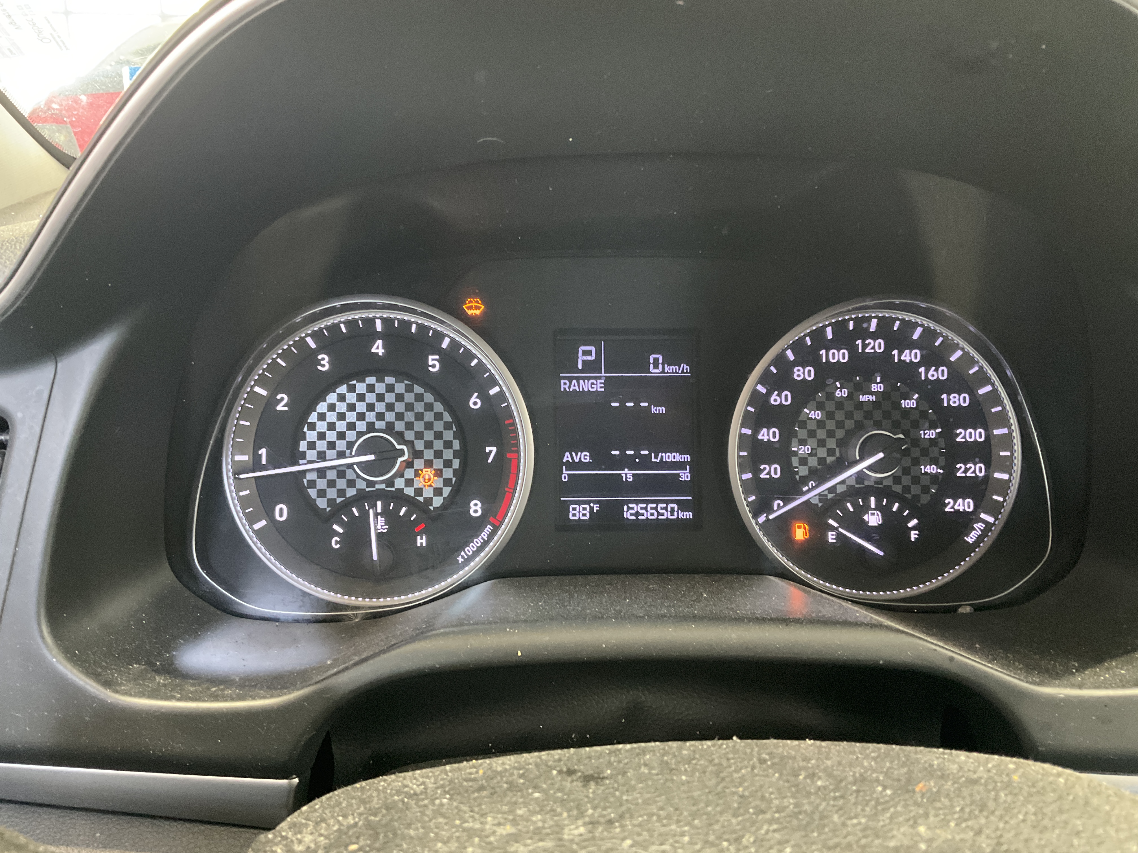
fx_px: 953
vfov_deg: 48.2
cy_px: 426
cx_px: 569
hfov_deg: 61.7
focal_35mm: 29
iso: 400
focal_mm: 3
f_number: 1.8
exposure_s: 1/30
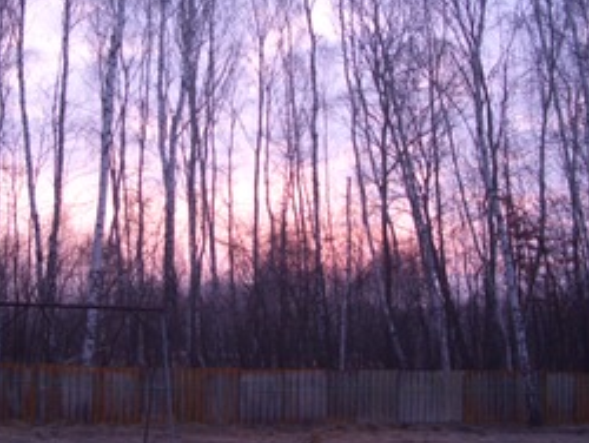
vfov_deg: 26.0
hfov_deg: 34.1
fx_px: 954
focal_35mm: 56
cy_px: 137
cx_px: 219
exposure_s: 1/40
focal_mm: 5.8
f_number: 2.6
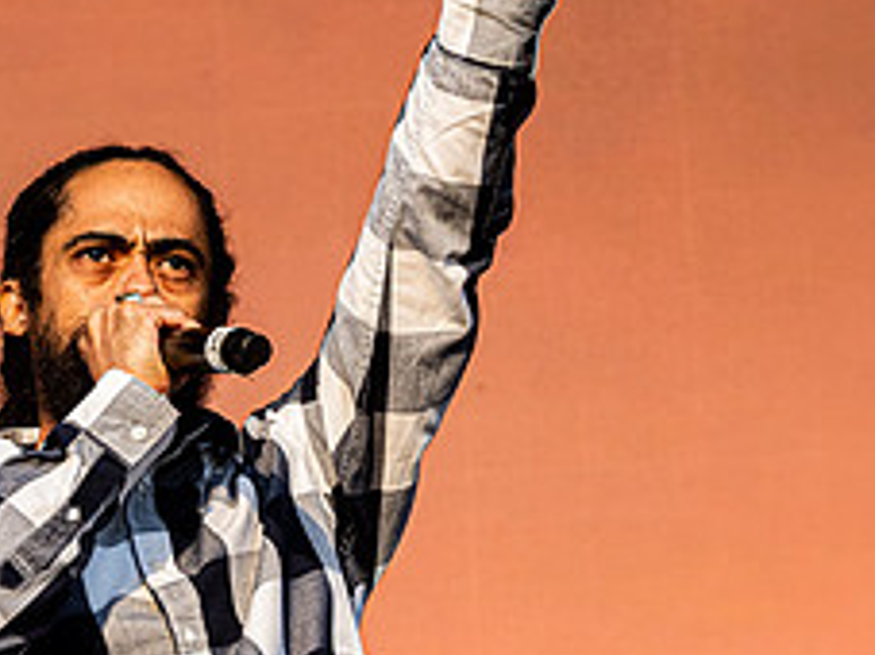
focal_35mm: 264
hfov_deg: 7.5
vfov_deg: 5.6
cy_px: 147
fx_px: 6670
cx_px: 366
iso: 640
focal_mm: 86
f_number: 7.1
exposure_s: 1/800
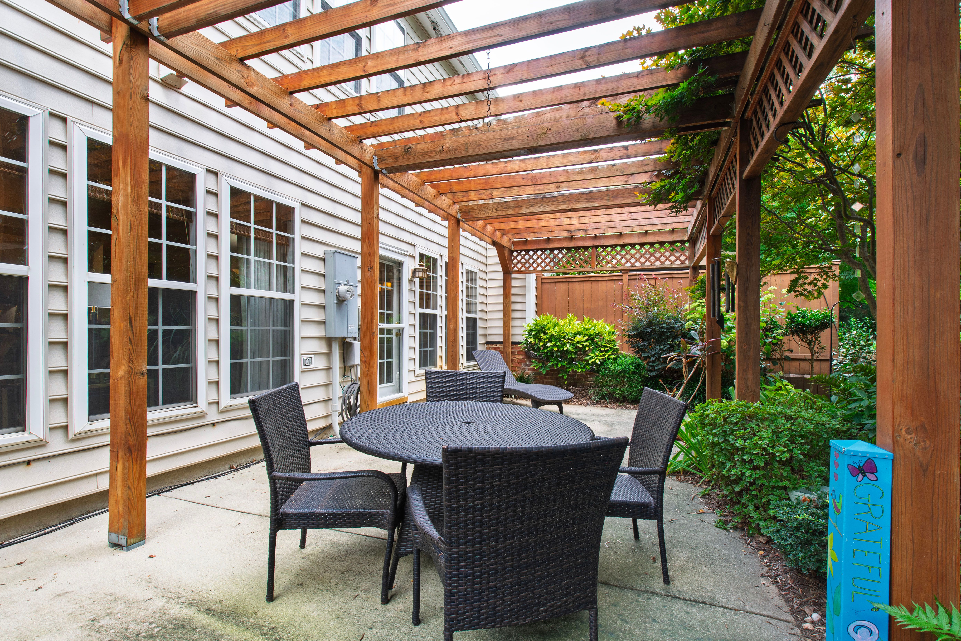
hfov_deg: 100.4
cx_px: 480
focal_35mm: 15
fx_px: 400
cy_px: 320
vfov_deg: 77.3
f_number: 8
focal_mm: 10
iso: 100
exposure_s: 1/20
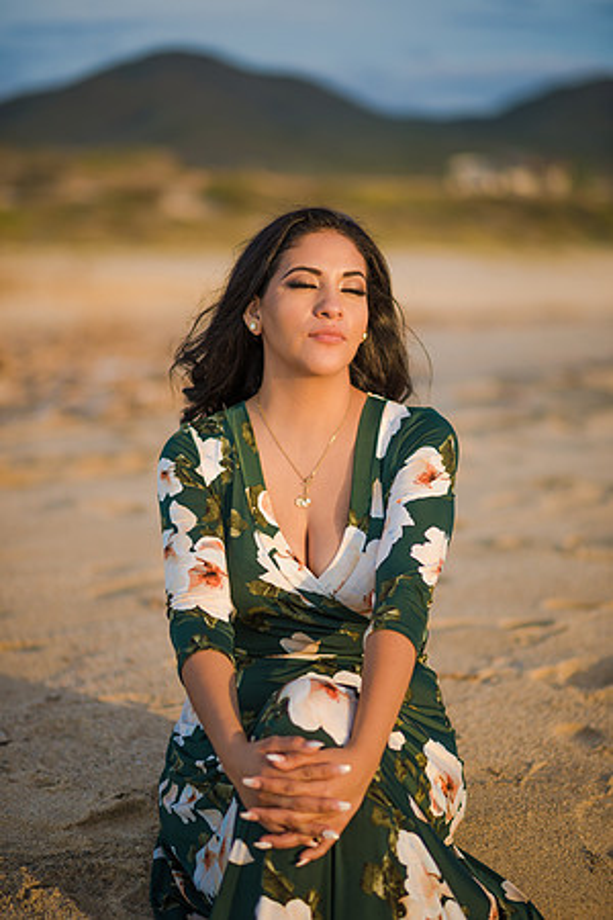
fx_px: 2171
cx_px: 306
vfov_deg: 23.9
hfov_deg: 16.1
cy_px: 460
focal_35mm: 85
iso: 64
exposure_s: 1/640
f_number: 1.8
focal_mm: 85
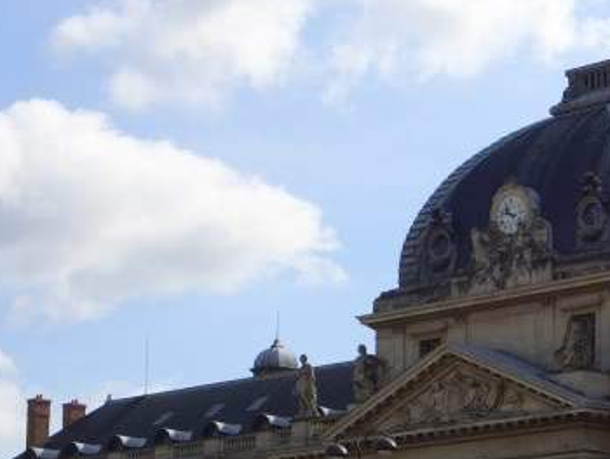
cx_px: 518
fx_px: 2222
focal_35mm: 126
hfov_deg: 15.5
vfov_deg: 11.8
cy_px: 297
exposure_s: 1/400
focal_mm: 14.2
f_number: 6.2
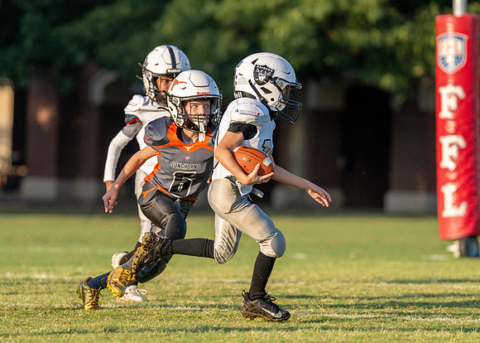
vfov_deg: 4.2
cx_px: 225
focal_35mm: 344
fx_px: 4683
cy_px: 159
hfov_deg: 5.9
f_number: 2.8
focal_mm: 200
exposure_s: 1/3200
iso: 320
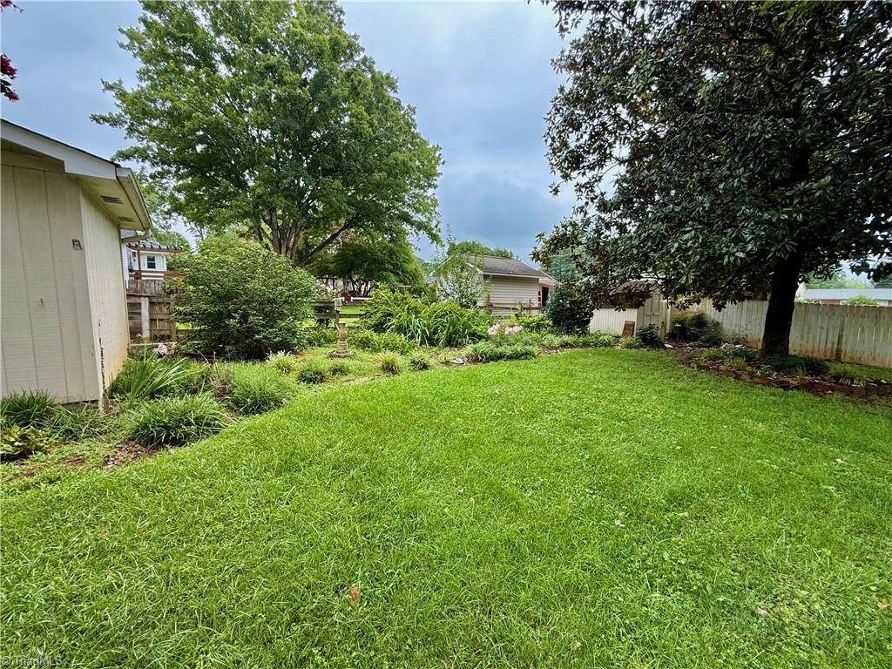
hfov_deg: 102.1
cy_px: 334
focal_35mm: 14
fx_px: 361
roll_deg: -1.0
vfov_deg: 85.7
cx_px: 446
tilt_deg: -6.4
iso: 64
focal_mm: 2.22
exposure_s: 1/554
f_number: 2.2
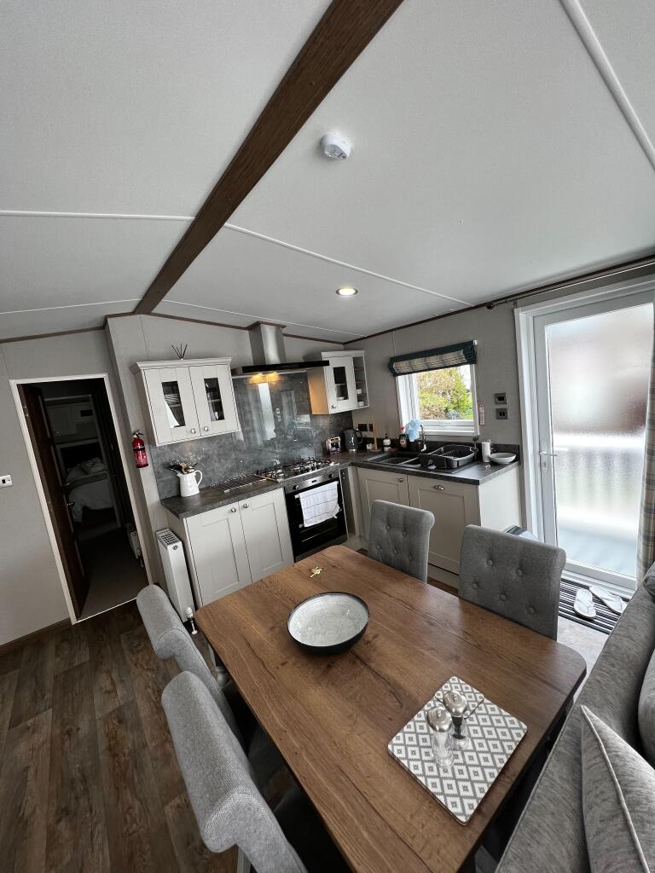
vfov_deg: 106.2
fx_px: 328
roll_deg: +6.6
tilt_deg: -7.6
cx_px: 328
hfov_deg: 89.9
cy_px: 436
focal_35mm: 13
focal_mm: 1.57
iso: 64
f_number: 1.8
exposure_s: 1/118
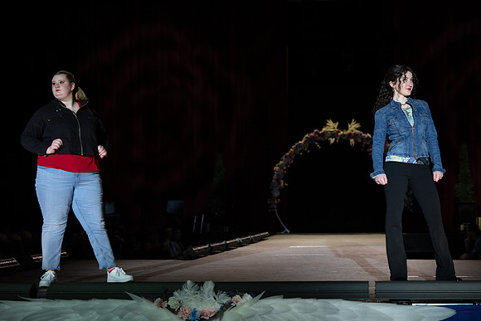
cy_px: 169
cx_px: 243
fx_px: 984
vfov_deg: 18.5
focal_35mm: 74
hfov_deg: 27.5
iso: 800
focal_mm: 70
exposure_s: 1/640
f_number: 3.5
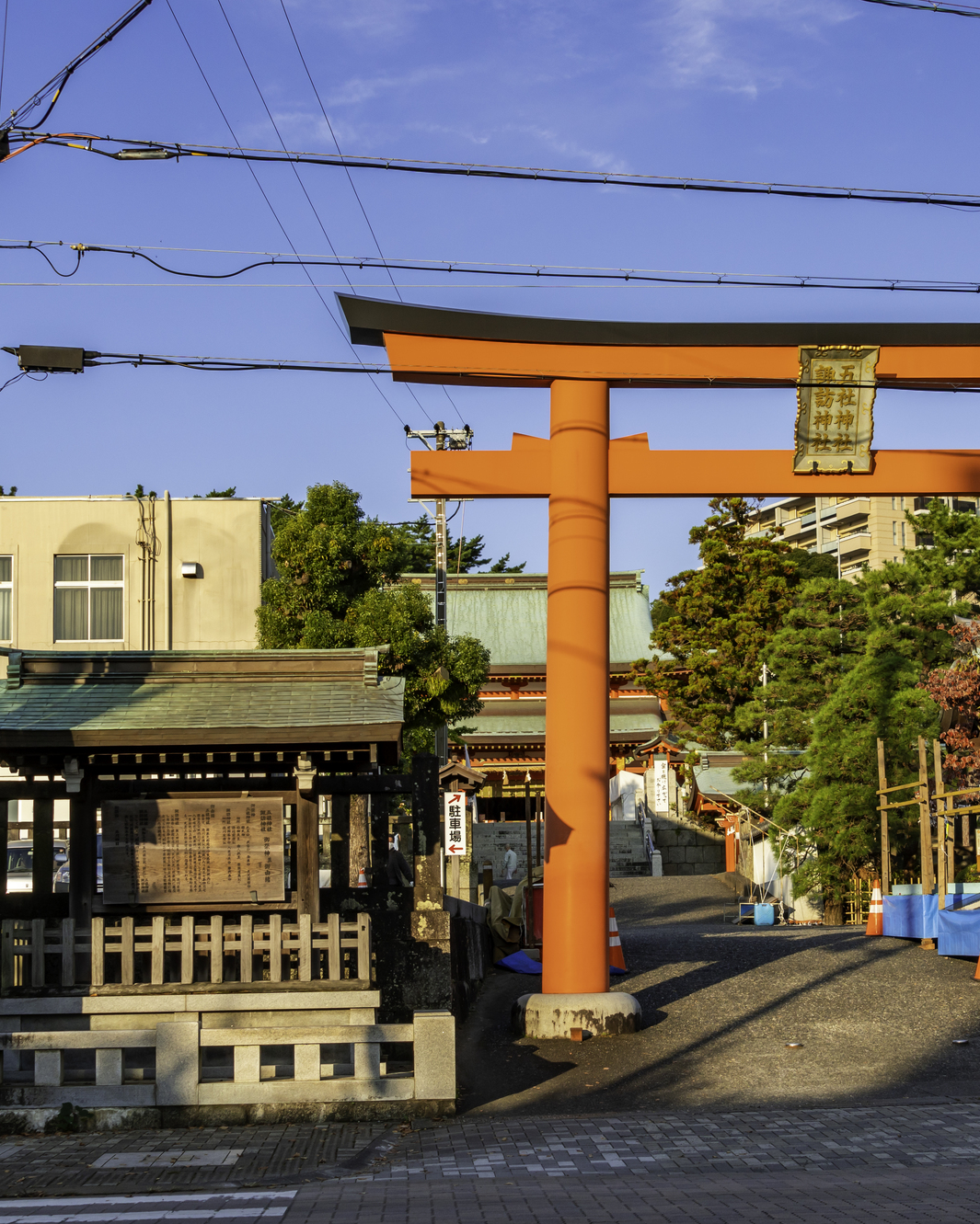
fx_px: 1994
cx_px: 797
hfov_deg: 27.0
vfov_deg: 34.1
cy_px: 612
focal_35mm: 55
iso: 160
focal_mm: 26
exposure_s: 1/250
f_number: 8
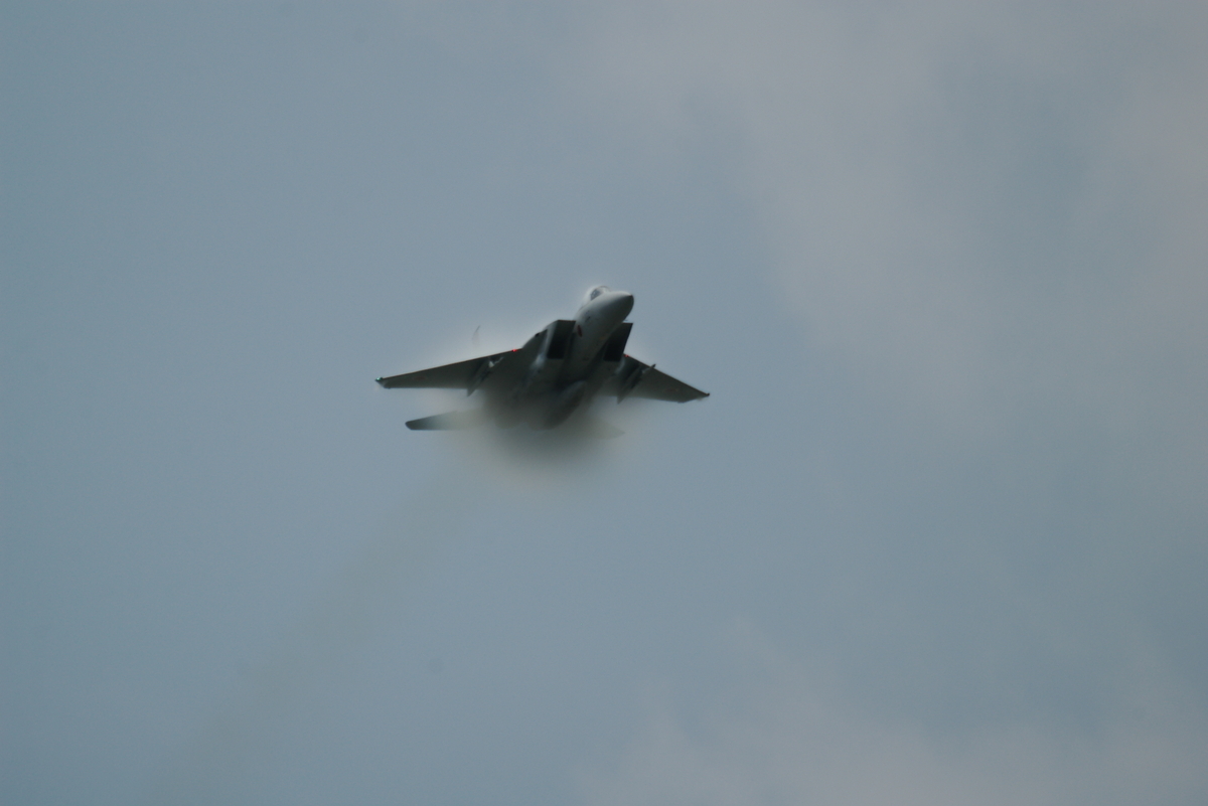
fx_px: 20140
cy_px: 403
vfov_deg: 2.3
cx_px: 604
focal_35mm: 600
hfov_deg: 3.4
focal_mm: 400
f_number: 8
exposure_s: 1/1500
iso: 200
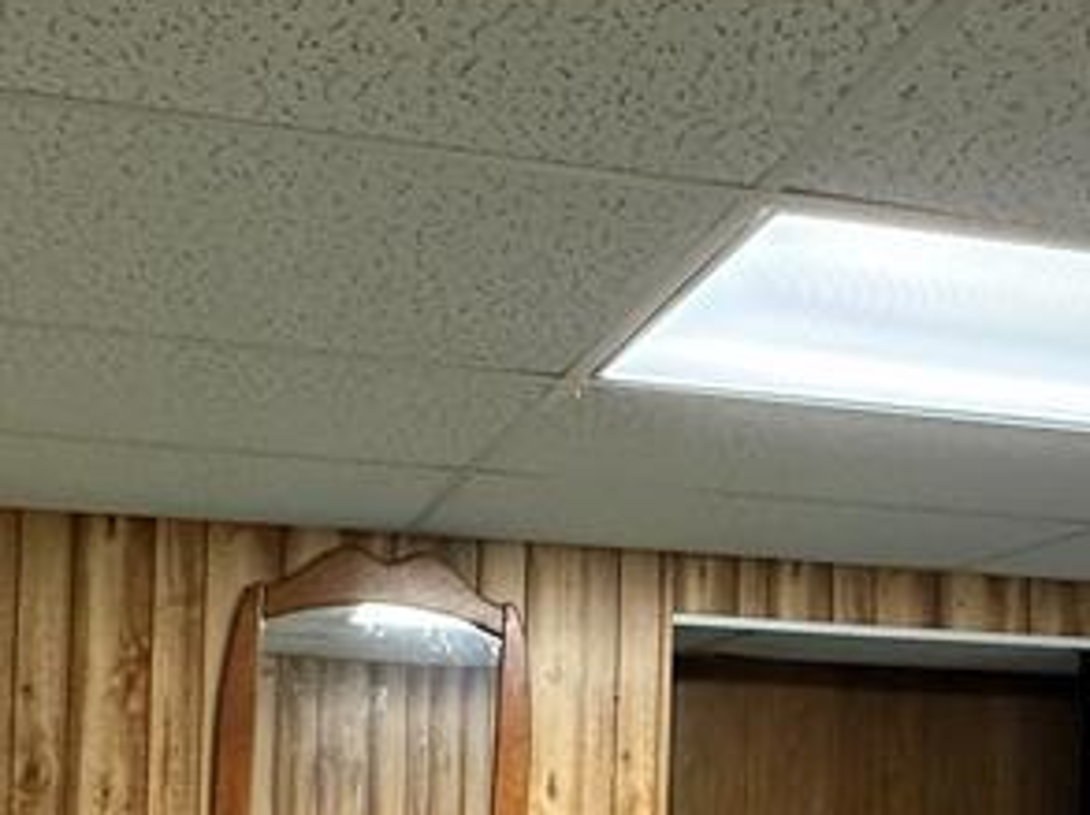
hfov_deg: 38.9
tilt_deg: +1.7
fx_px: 1541
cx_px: 506
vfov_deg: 28.1
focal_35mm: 49
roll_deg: -1.5
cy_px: 785
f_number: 2.2
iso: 640
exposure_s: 1/120
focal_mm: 2.22
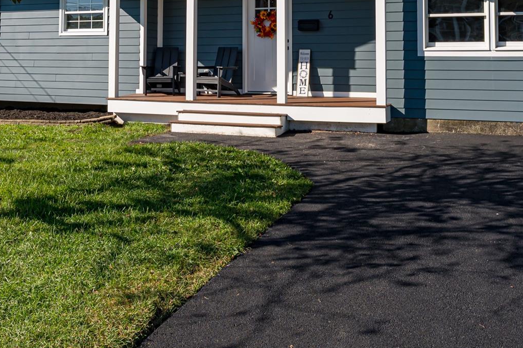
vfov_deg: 30.4
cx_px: 239
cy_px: 31
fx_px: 610
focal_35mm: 42
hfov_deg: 46.4
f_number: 10
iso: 400
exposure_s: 1/400
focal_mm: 21
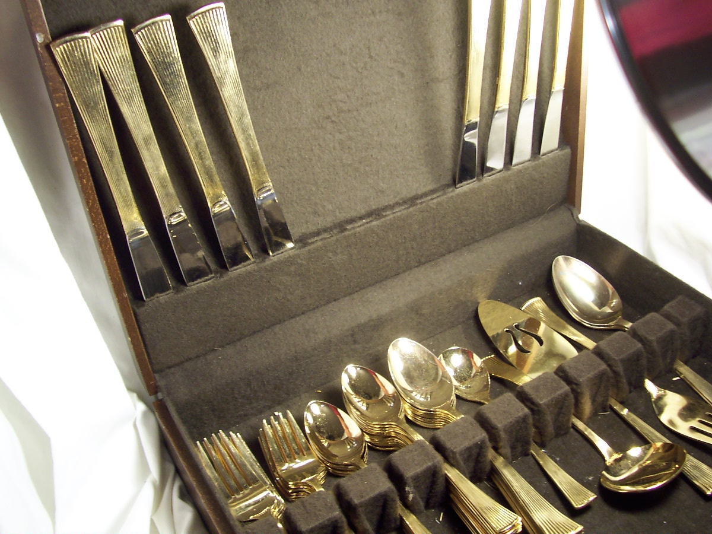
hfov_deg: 50.1
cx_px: 356
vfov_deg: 38.7
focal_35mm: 37
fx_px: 761
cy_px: 267
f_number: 2.8
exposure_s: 1/45
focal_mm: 5.6
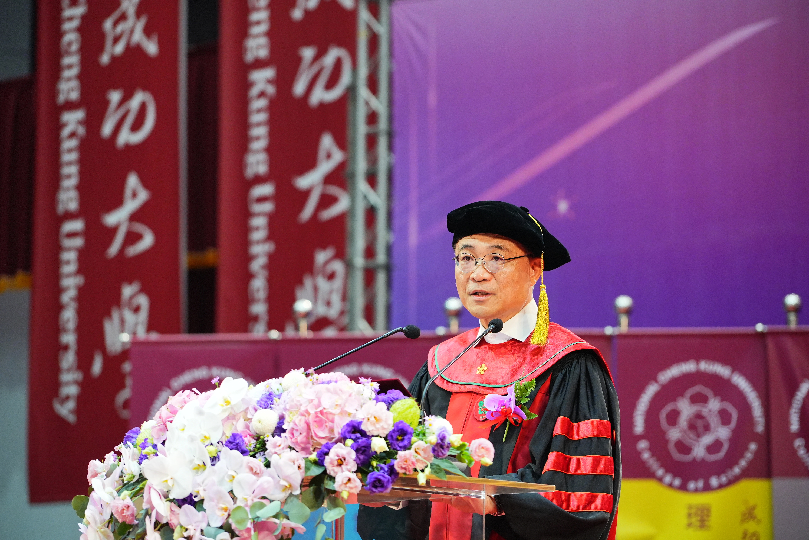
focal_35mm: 154
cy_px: 270
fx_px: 3460
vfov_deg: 8.9
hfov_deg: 13.3
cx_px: 404
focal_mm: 154
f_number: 4
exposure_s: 1/250
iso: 2500
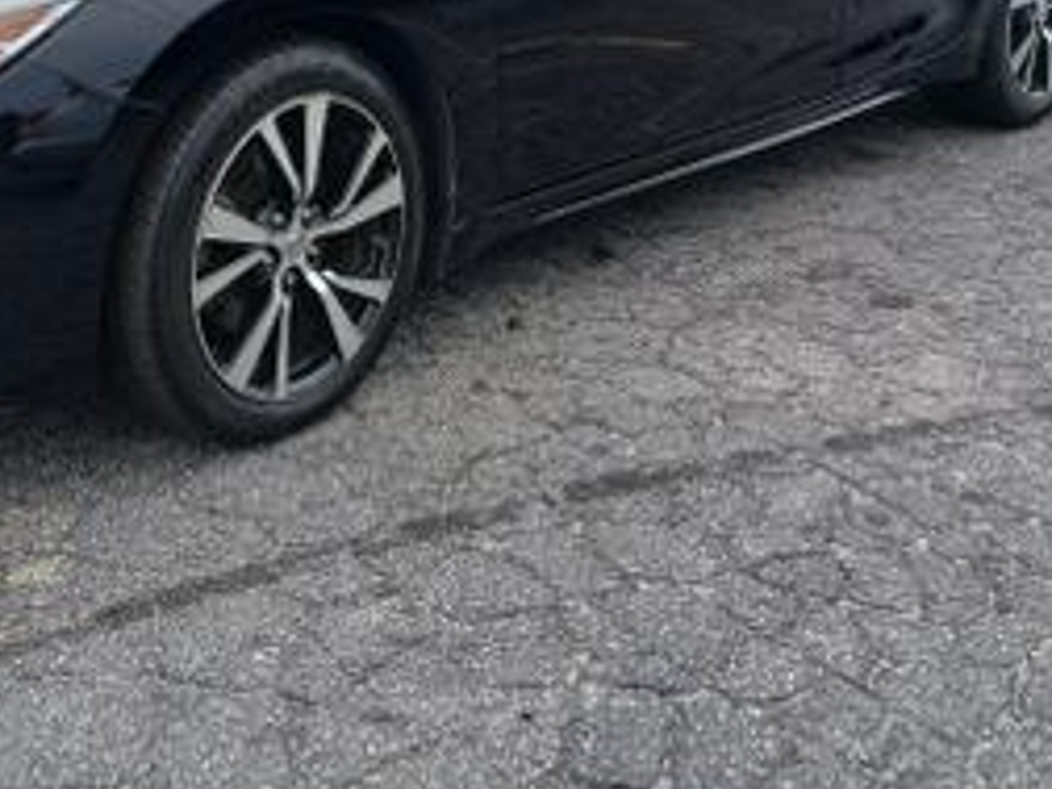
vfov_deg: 27.4
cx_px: 280
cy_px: 146
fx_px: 1580
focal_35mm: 52
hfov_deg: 36.1
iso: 25
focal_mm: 3.98
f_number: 1.8
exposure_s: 1/120
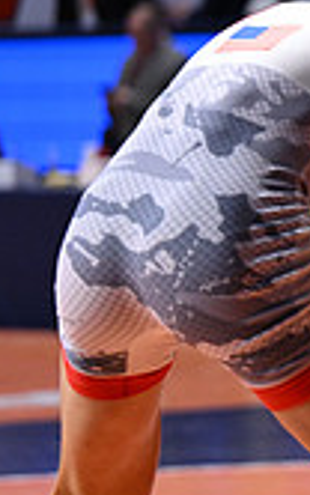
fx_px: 4817
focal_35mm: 357
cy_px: 163
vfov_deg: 5.9
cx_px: 811
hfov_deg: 3.6
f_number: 2.8
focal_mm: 100
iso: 2200
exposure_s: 1/1000
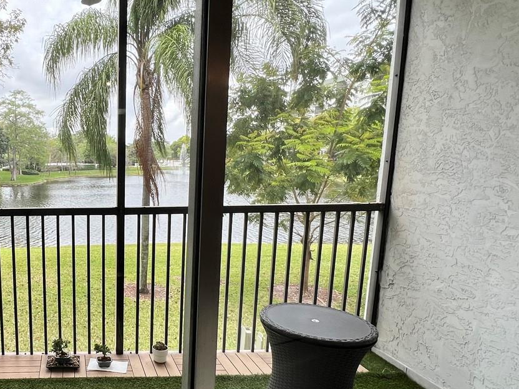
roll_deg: +0.4
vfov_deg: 54.7
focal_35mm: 25
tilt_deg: -9.9
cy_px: 223
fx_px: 375
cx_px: 70
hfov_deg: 60.8
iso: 32
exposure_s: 1/247
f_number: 1.8
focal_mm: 1.57
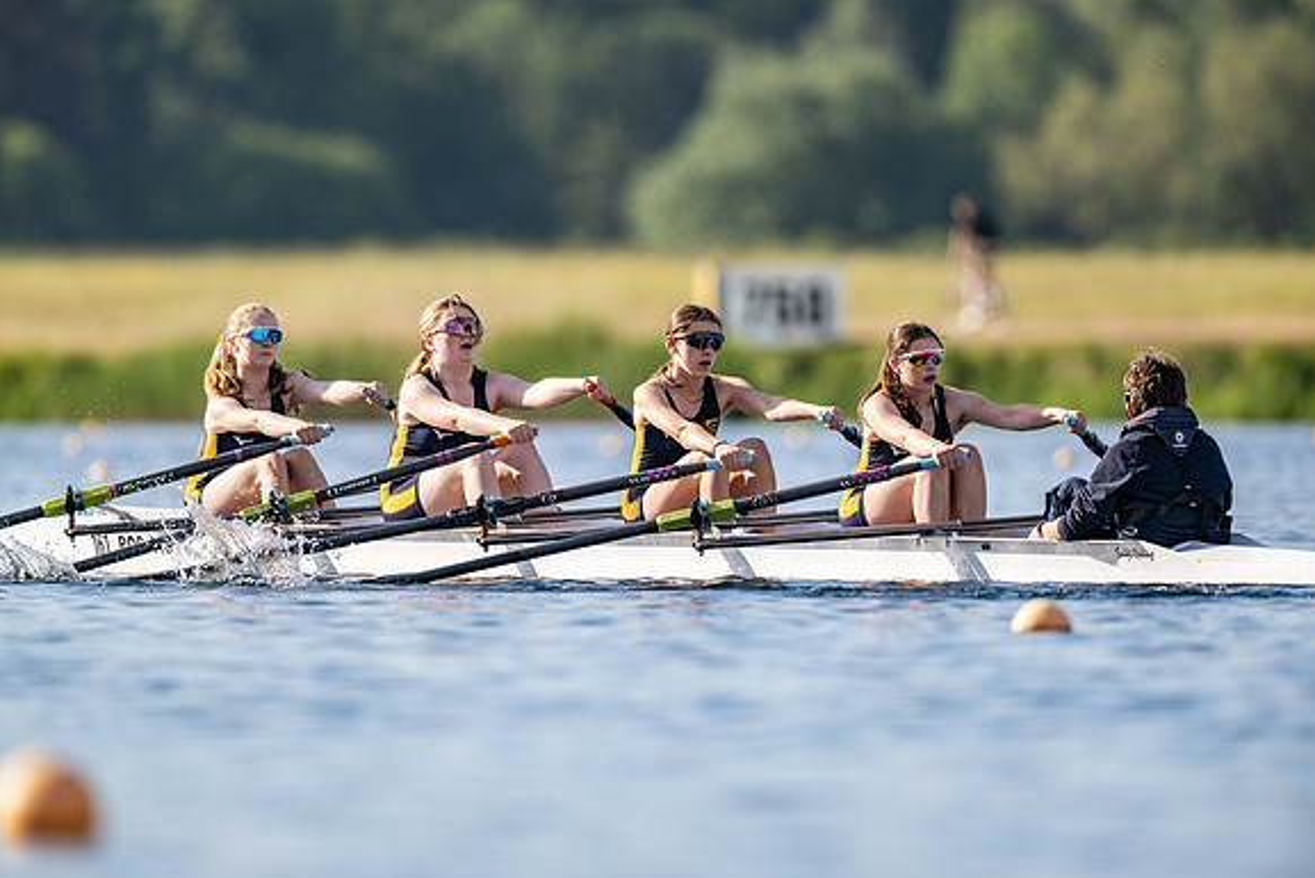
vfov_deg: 2.3
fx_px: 22030
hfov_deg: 3.4
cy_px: 439
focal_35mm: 603
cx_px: 659
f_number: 5
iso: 400
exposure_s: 1/2500
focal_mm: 600
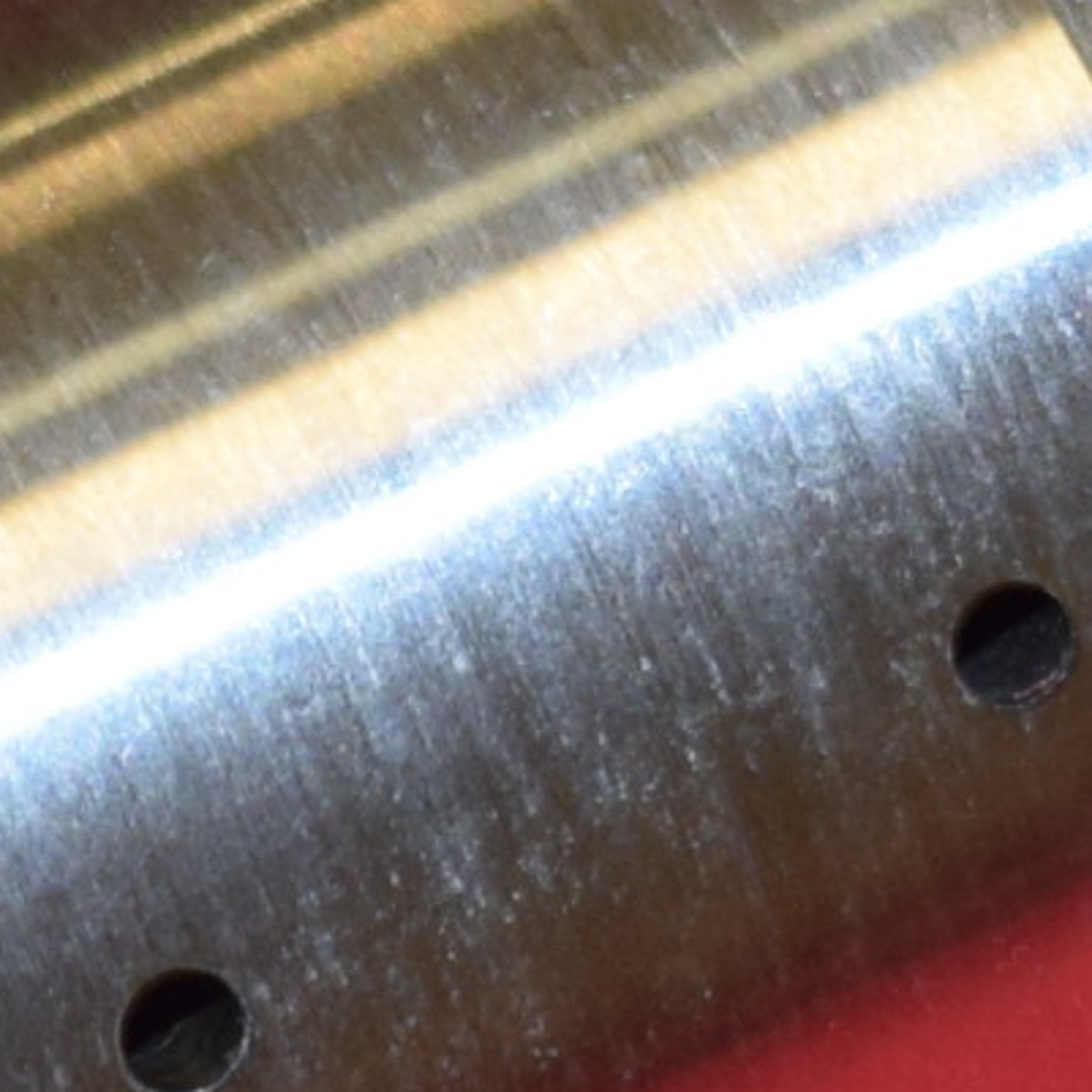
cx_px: -212
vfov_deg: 4.1
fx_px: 15311
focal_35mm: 429
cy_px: 1416
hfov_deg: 4.1
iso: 500
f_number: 4.2
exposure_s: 1/80
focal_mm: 30
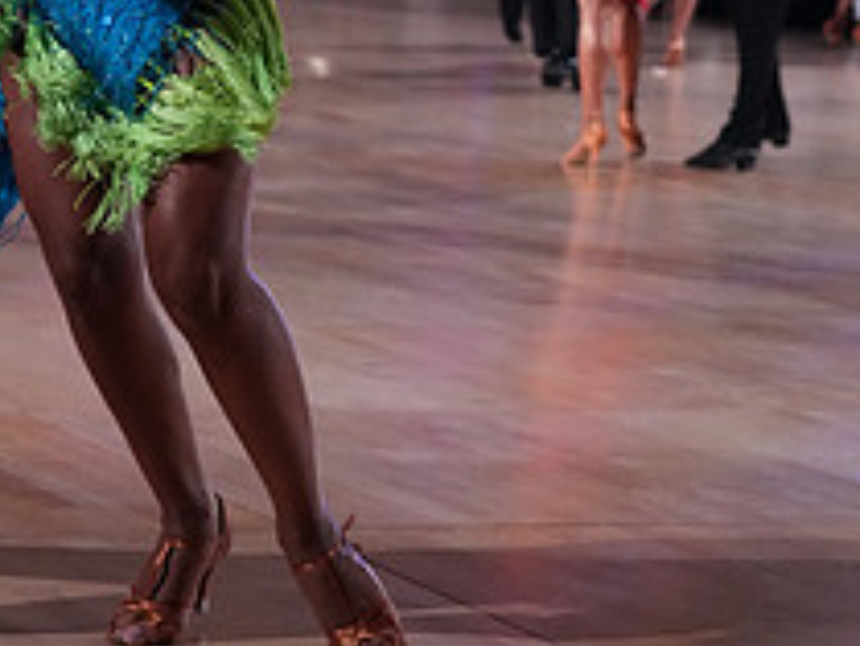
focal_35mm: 139
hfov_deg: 14.1
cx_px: 204
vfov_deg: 10.4
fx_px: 3455
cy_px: -235
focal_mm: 52
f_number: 4
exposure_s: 1/500
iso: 3200
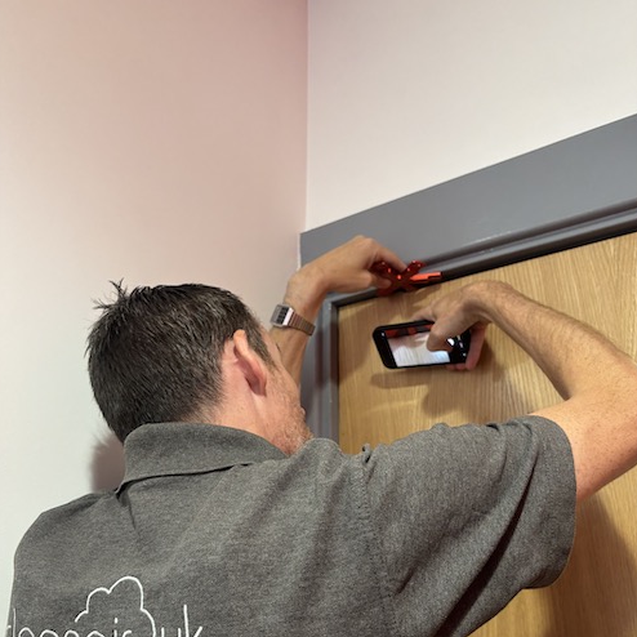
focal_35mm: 31
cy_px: 389
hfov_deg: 52.5
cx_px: 318
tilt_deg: +12.3
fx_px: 645
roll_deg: -0.3
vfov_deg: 52.1
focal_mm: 5.96
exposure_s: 1/50
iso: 200
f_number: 1.6
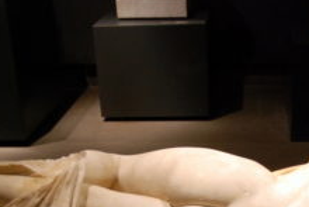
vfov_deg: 17.7
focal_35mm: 75
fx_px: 644
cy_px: 220
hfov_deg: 26.8
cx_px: 202
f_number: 4
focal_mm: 22
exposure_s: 1/60
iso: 800
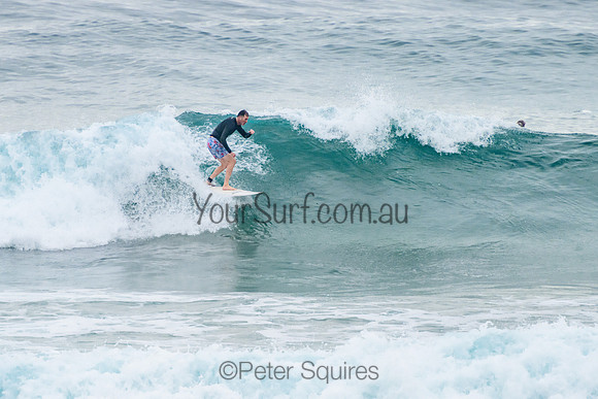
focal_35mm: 549
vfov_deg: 2.5
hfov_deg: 3.8
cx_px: 283
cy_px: 181
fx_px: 9128
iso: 500
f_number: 5.6
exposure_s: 1/1250
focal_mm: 400
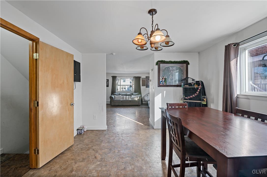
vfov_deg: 81.1
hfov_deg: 104.3
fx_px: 104
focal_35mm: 14
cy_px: 88
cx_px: 134
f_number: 9
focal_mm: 14
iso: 320
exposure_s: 1/8
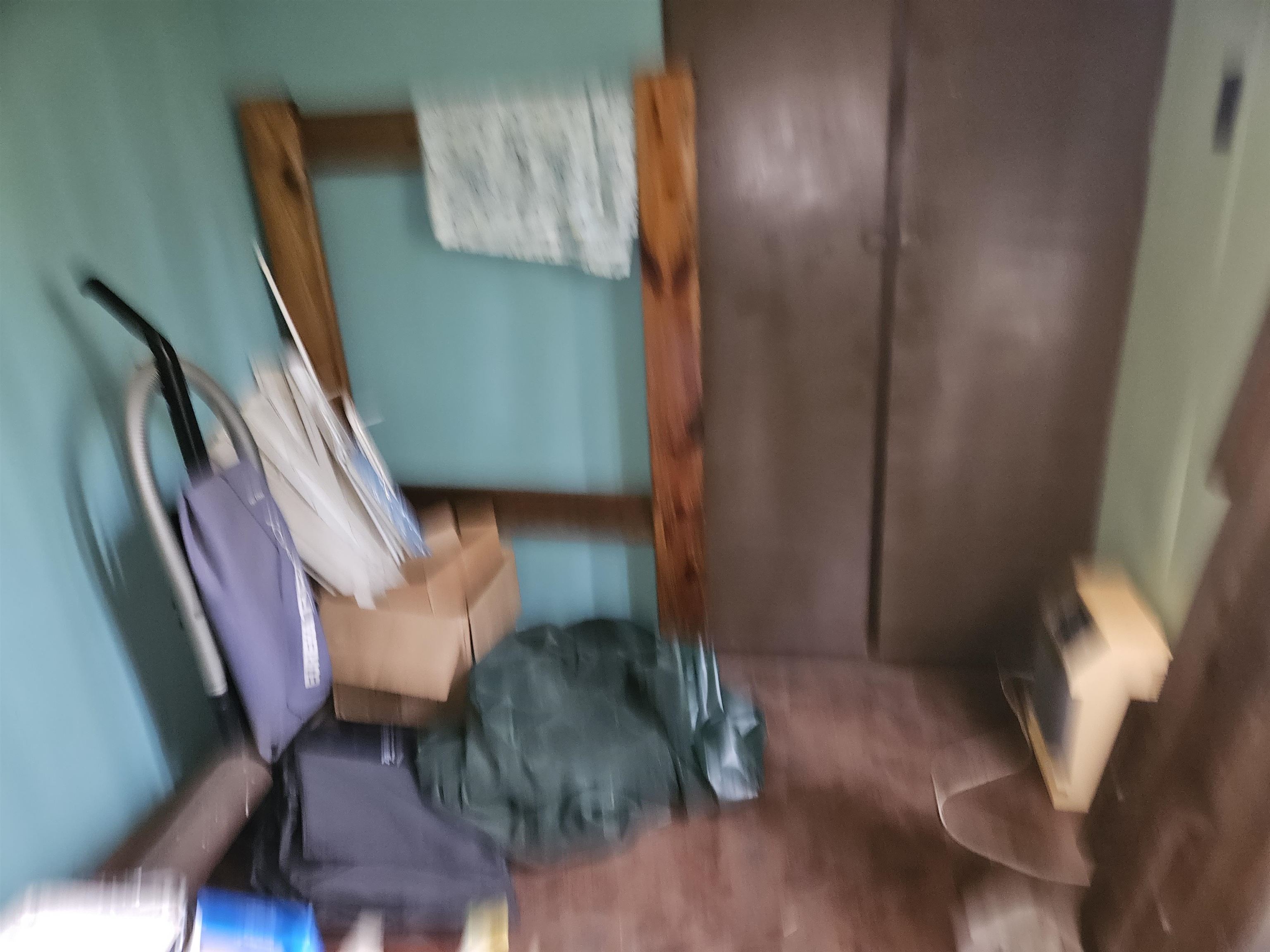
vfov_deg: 58.9
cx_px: 635
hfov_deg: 73.9
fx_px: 844
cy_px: 476
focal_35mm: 23
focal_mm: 5.4
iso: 400
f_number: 1.8
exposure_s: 1/8
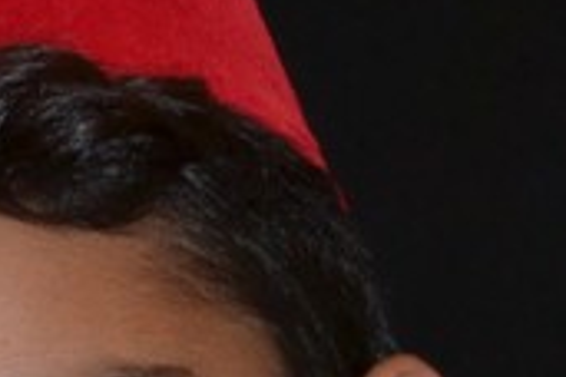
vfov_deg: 5.0
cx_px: -933
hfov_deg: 7.1
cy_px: 822
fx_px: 4245
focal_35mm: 270
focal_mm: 30
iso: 800
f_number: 4.5
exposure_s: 1/30
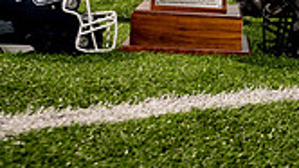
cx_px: 209
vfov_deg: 9.7
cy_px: -228
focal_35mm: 111
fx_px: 879
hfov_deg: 19.2
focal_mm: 39
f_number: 4.5
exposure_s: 1/1250
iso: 100
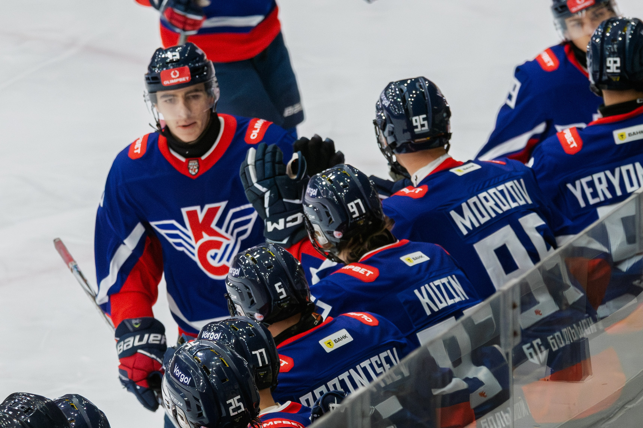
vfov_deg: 2.6
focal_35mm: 525
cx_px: 204
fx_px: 9377
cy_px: 263
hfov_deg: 3.9
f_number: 5.6
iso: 4000
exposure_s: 1/1600
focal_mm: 200
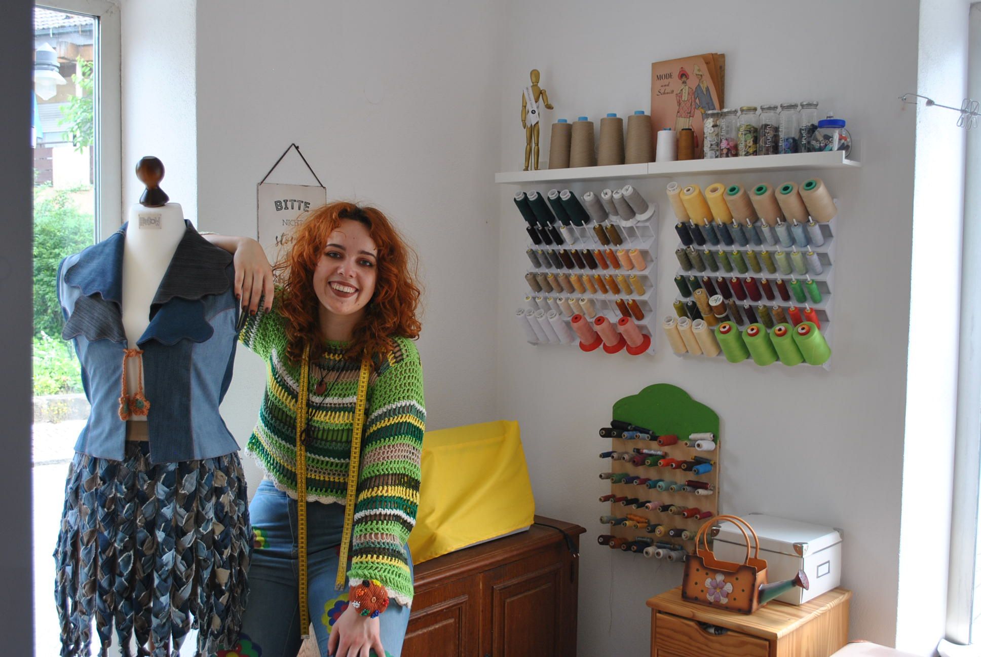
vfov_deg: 37.0
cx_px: 490
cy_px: 328
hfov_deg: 53.1
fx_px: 982
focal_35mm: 36
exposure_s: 1/80
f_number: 4.5
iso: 200
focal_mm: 24
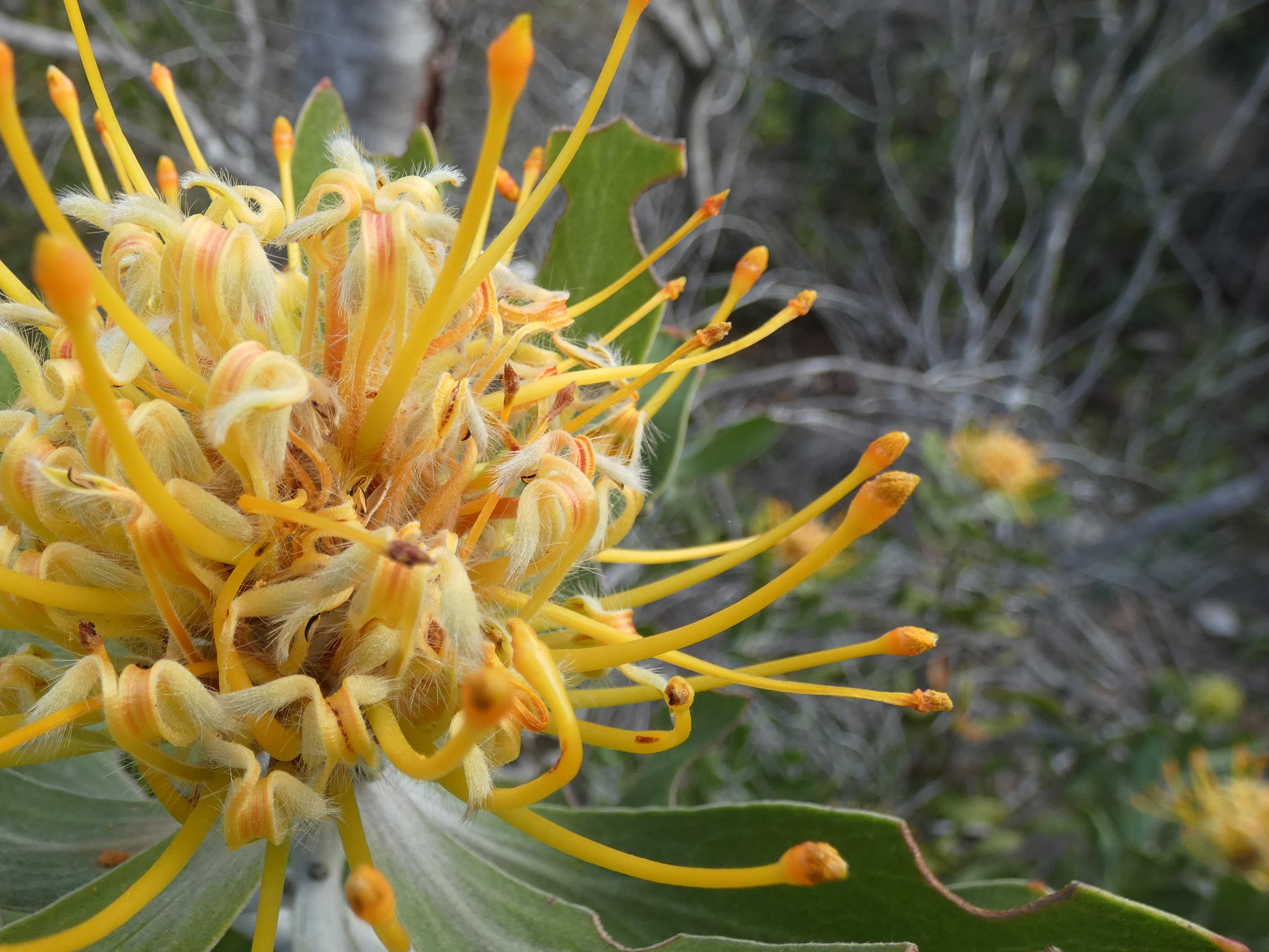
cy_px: 446
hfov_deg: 60.0
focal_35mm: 29
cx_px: 405
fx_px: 1063
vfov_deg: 48.2
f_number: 2.8
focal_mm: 3.7
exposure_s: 1/125
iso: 80
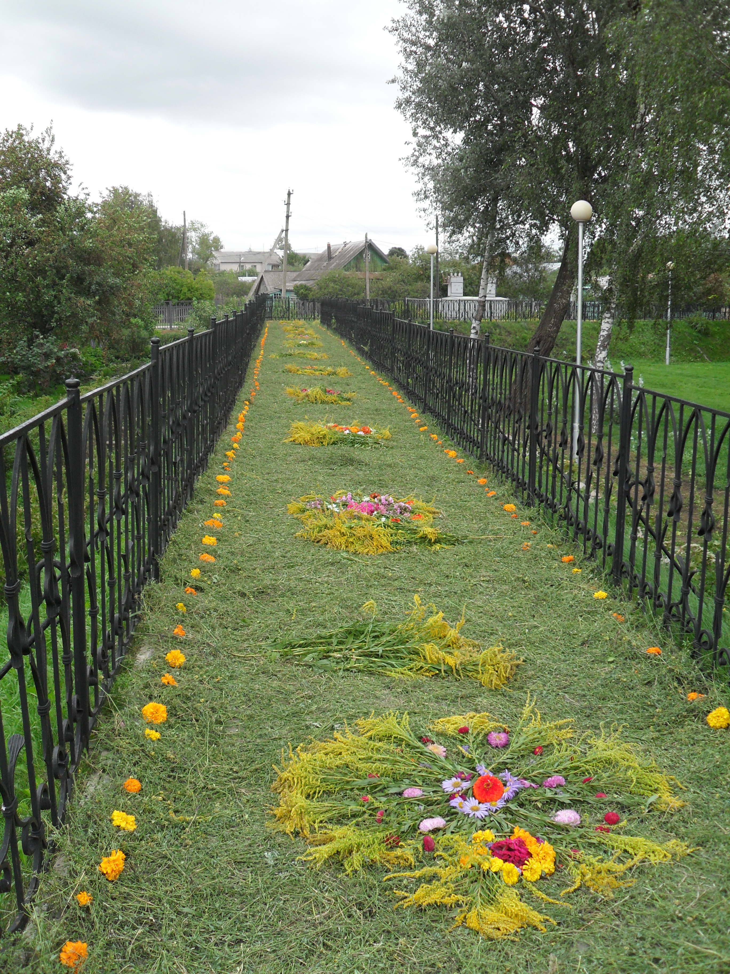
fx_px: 984
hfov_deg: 40.7
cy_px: 487
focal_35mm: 35
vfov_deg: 52.6
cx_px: 365
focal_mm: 6.2
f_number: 2.8
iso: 100
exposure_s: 1/250
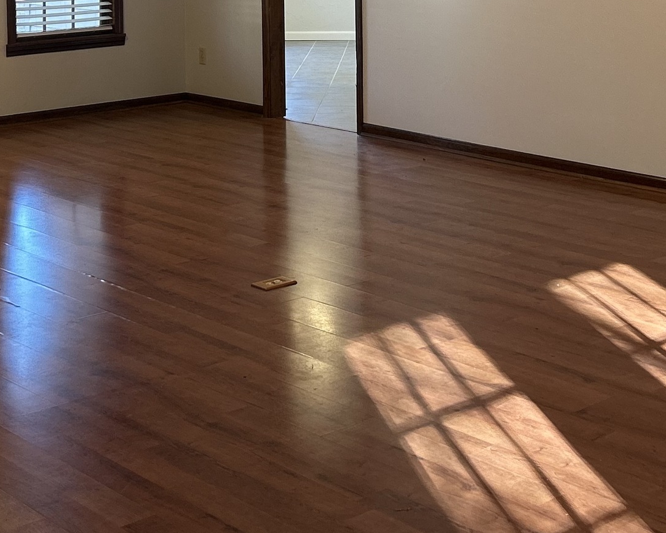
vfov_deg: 20.0
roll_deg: +0.6
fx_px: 1419
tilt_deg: +0.0
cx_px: 270
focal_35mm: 72
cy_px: -92
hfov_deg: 26.4
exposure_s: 1/60
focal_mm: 5.7
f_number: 1.5
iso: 64
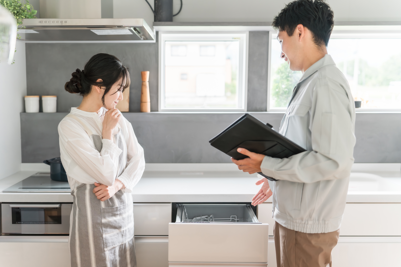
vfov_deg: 36.9
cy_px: 134
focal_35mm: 36
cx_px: 200
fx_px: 401
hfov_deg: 53.1
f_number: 2
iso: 200
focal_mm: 36
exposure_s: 1/125
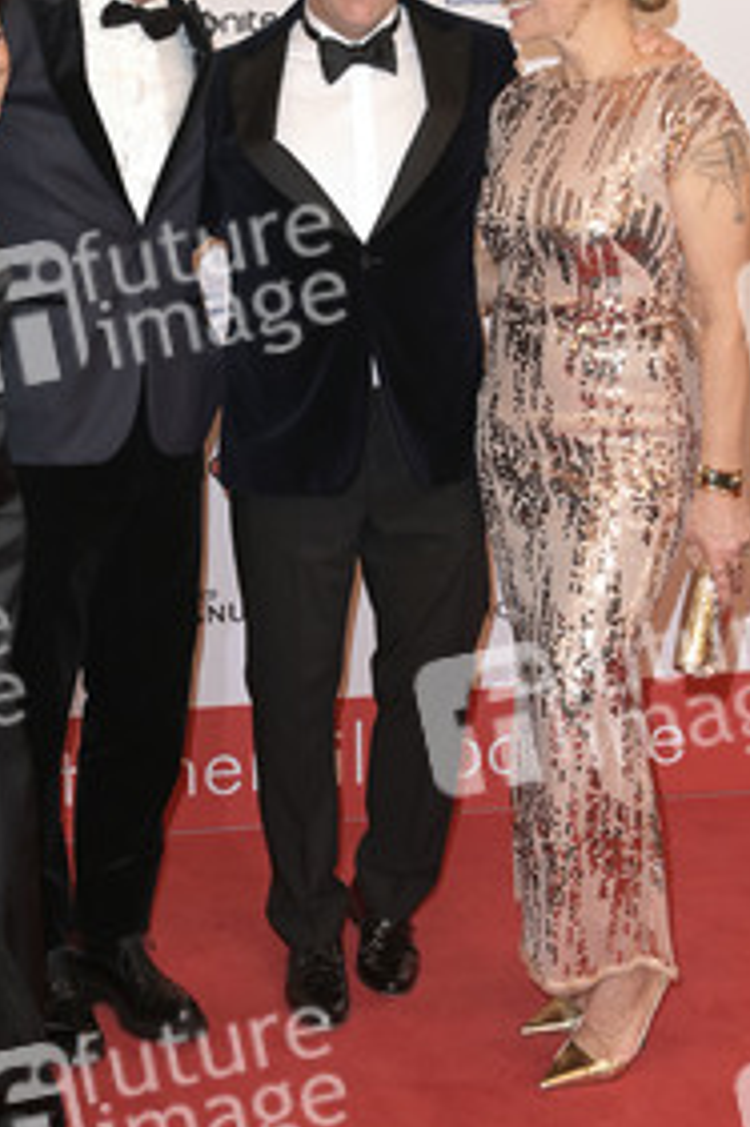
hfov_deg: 21.1
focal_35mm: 64
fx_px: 2002
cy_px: 501
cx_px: 257
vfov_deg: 31.4
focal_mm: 45
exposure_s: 1/250
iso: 400
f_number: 6.3
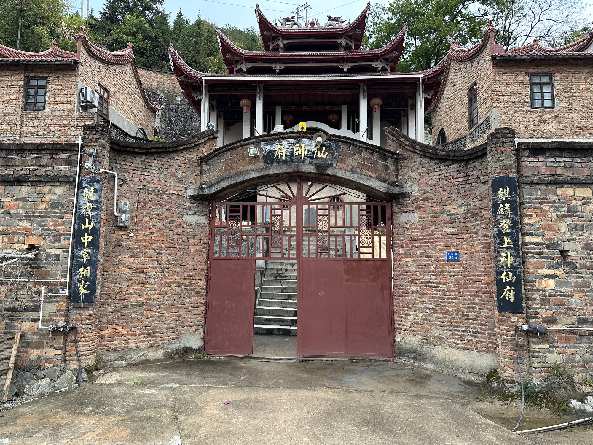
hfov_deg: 71.6
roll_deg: -0.7
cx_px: 296
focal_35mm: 24
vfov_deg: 56.8
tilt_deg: +6.5
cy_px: 222
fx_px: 411
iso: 80
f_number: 1.78
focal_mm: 6.86
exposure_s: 1/850
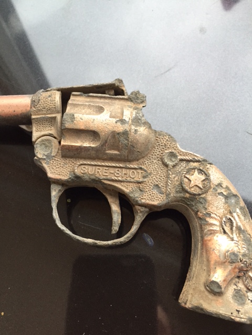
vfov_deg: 61.7
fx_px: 281
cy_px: 168
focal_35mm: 29
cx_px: 126
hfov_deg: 48.2
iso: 50
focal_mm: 4.15
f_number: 2.2
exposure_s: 1/30
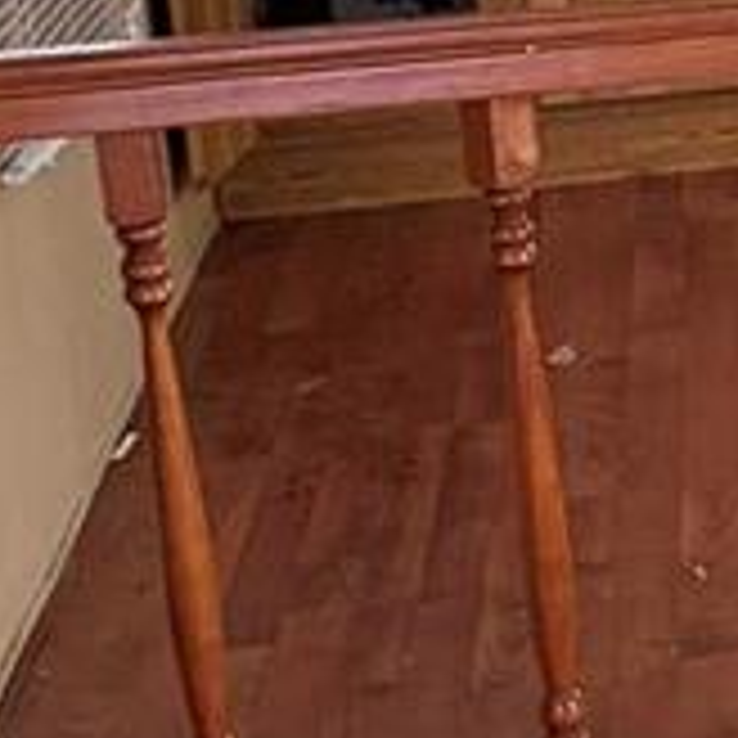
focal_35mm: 155
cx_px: 1688
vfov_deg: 11.2
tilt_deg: -11.5
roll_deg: +2.4
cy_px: 22
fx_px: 3739
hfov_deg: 10.0
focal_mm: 6.76
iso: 400
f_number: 1.78
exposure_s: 1/60
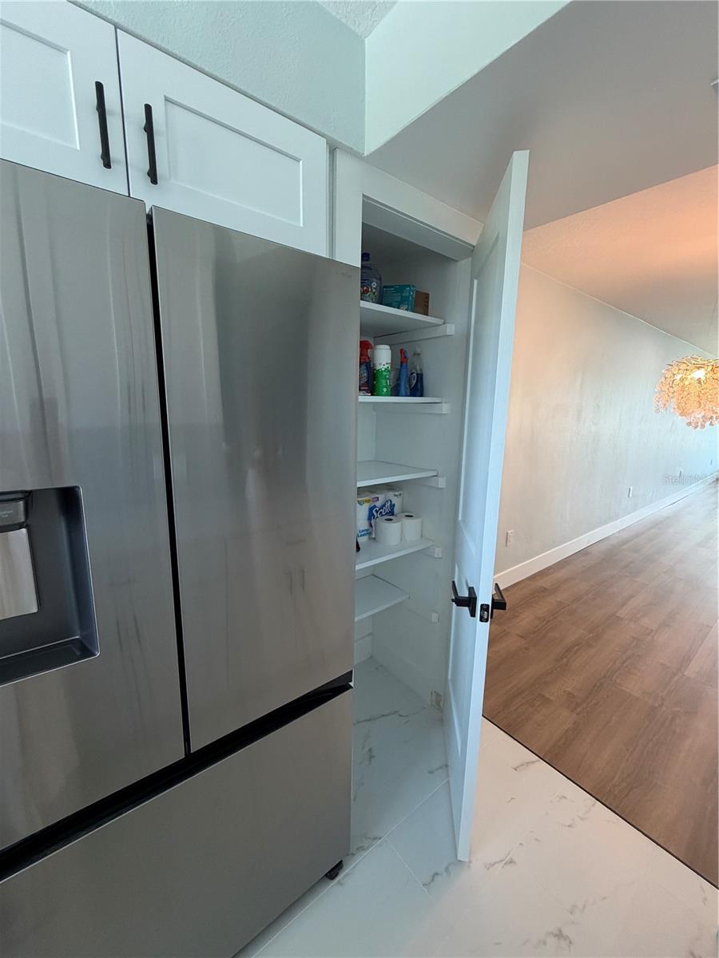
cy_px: 479
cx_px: 360
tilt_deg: -10.9
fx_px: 388
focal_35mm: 14
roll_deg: -1.2
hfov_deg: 85.7
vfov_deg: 102.1
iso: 320
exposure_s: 1/121
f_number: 2.2
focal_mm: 2.22
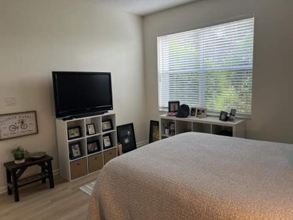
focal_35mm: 26
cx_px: 146
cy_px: 110
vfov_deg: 53.1
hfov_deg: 67.3
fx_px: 220
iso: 64
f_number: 1.5
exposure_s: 1/60
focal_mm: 5.7
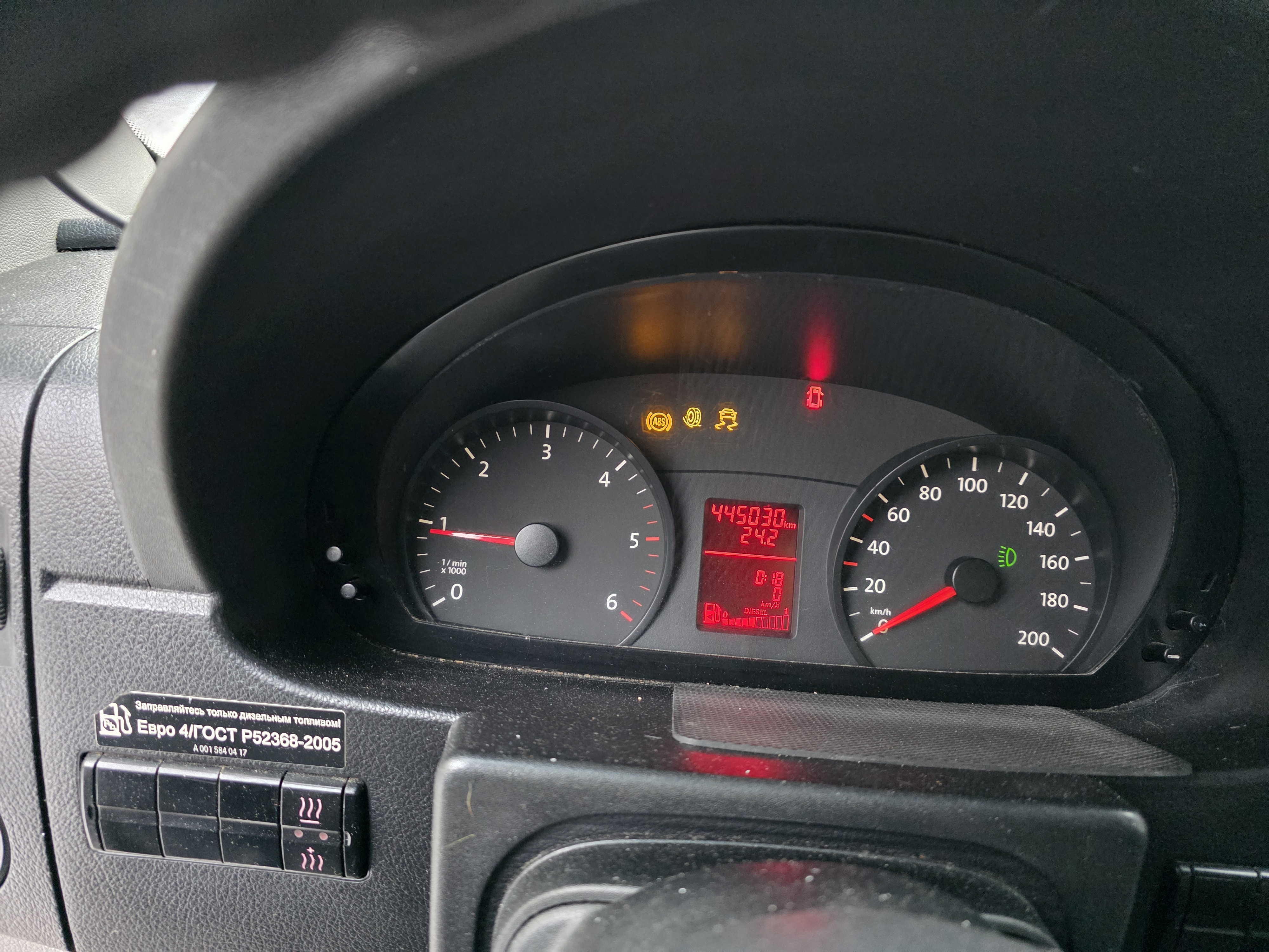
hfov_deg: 73.9
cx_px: 634
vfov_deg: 58.9
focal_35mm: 23
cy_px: 476
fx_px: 843
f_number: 1.7
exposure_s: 1/120
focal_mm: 6.3
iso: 2000
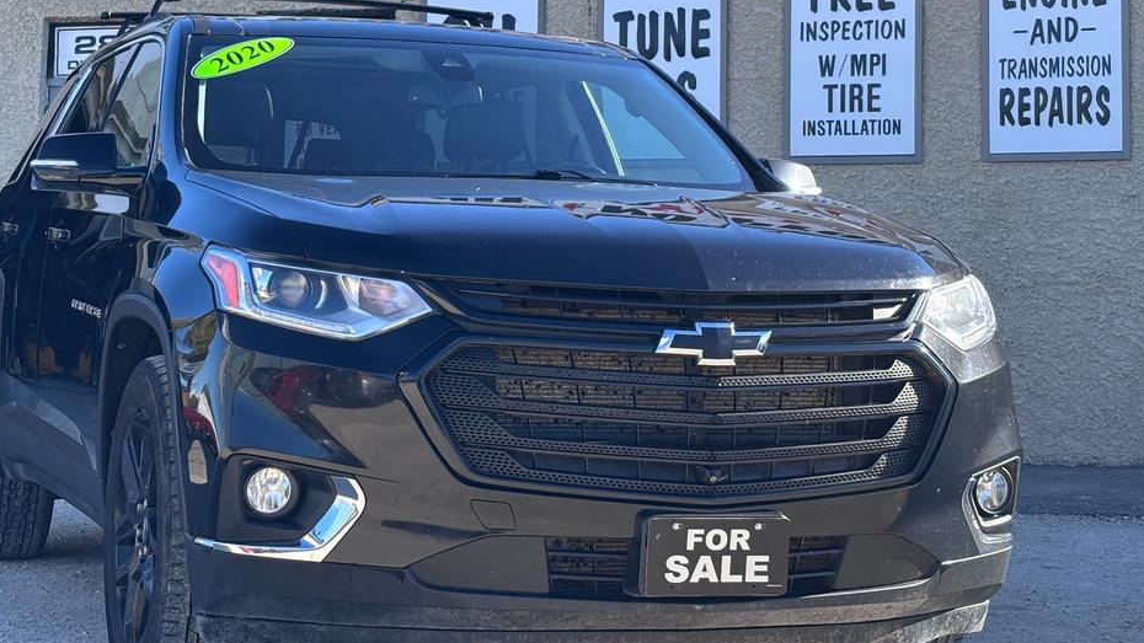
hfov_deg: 27.1
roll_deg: -1.6
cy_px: 189
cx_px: 480
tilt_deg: +3.2
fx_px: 2366
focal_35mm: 78
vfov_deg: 15.4
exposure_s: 1/702
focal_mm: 5.96
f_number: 1.6
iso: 32
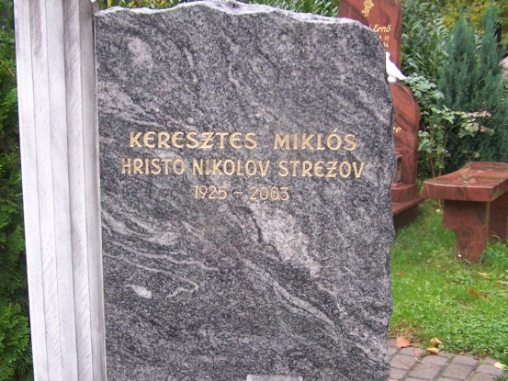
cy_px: 246
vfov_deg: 26.5
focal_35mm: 55
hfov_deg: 34.9
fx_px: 807
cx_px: 213
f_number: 2.8
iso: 140
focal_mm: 6.3
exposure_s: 1/30
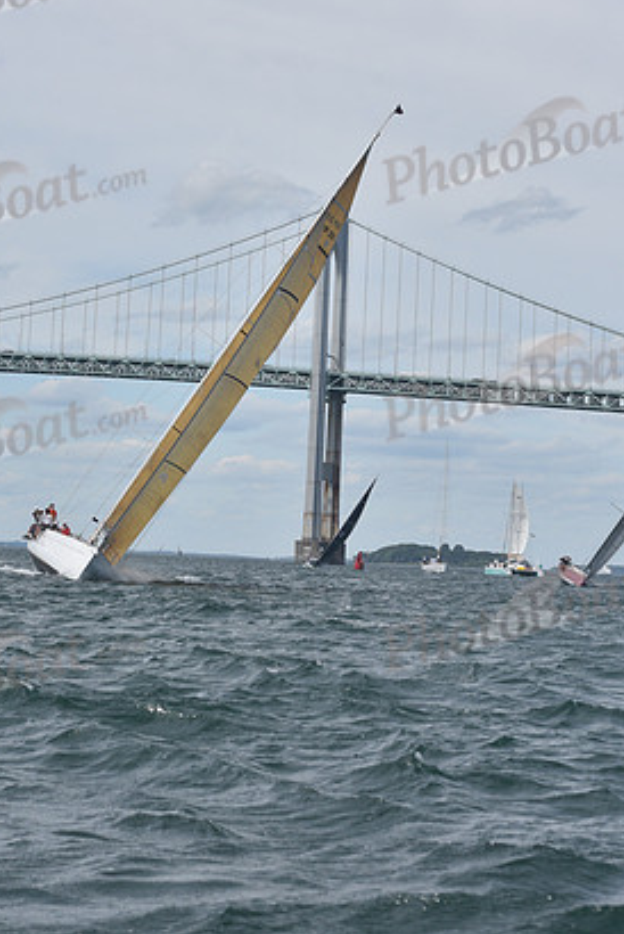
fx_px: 2569
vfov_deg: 20.5
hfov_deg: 13.8
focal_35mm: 99
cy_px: 296
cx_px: 265
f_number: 8
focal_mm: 70
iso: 320
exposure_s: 1/800
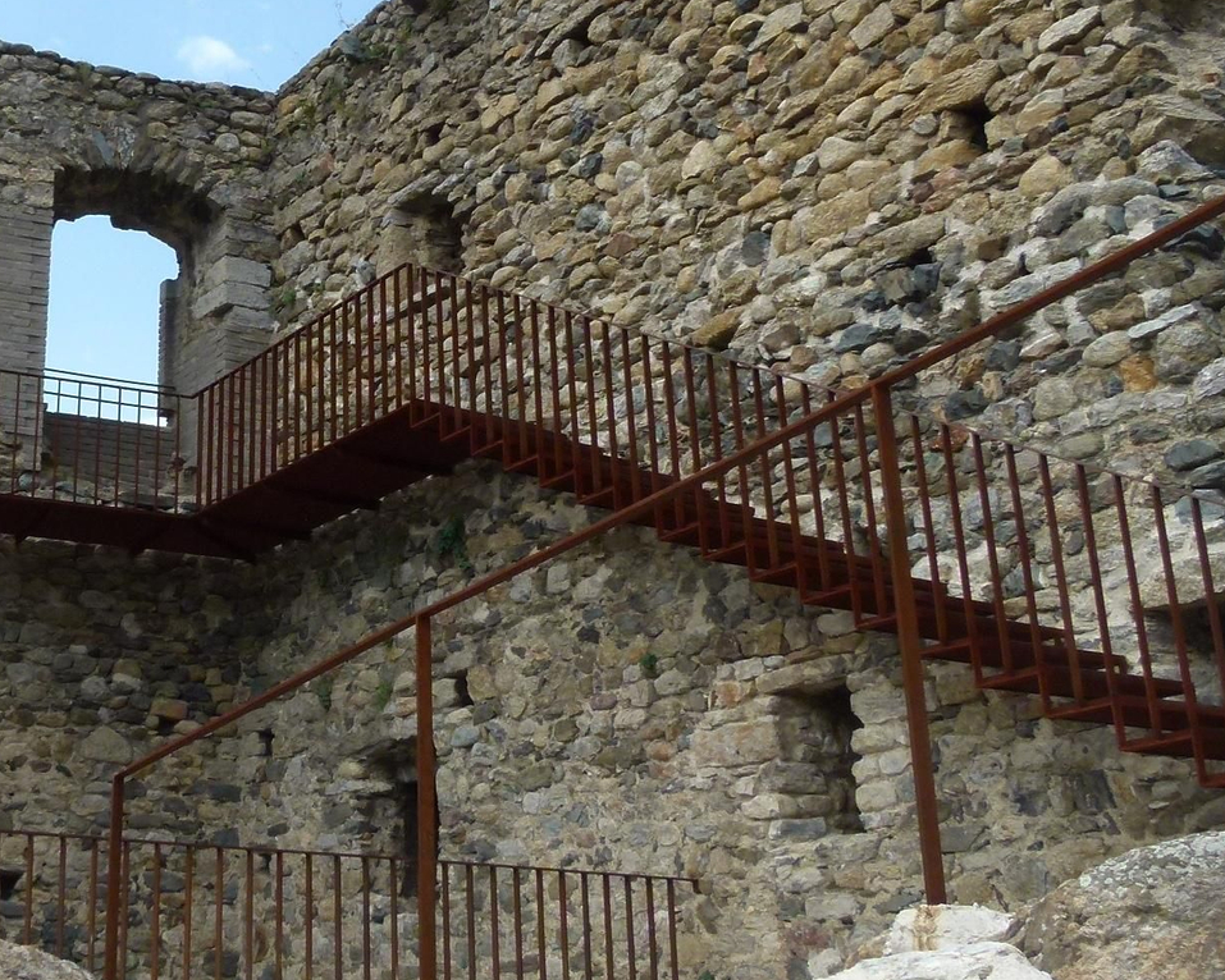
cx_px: 326
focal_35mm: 51
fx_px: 1849
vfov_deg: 29.6
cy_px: 393
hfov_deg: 35.9
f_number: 4
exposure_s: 1/400
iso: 100
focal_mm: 4.5
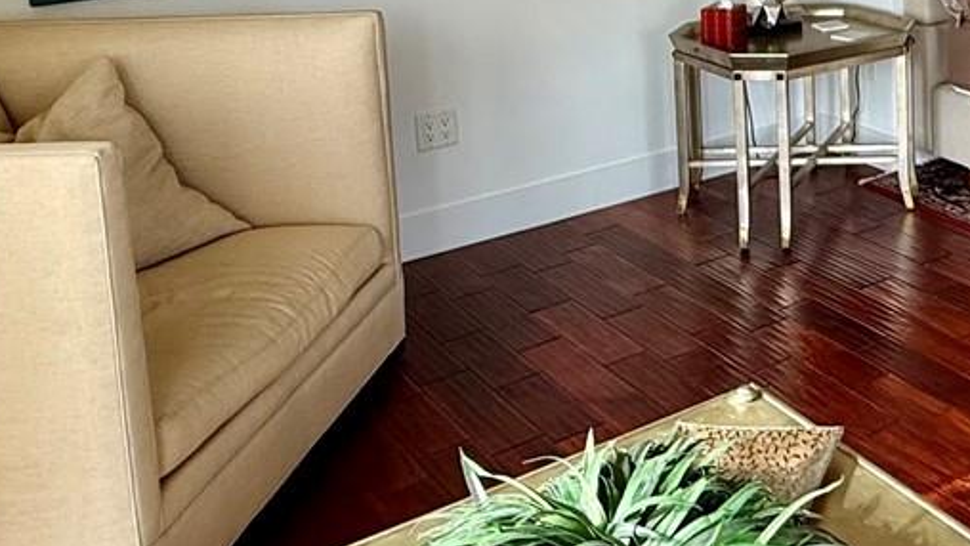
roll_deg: -1.0
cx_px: 1075
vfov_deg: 23.2
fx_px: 1235
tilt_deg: -7.2
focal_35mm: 48
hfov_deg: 36.2
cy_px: -73
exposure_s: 1/99
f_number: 2.2
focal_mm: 2.22
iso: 125
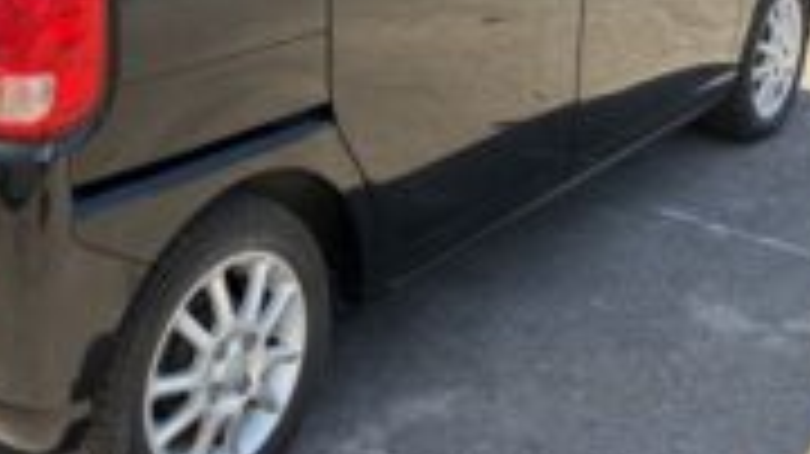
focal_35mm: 55
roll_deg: +1.3
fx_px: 1181
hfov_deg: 37.1
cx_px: 225
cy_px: -2
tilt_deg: -12.2
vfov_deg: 21.0
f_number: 1.6
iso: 64
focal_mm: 5.96
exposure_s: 1/764
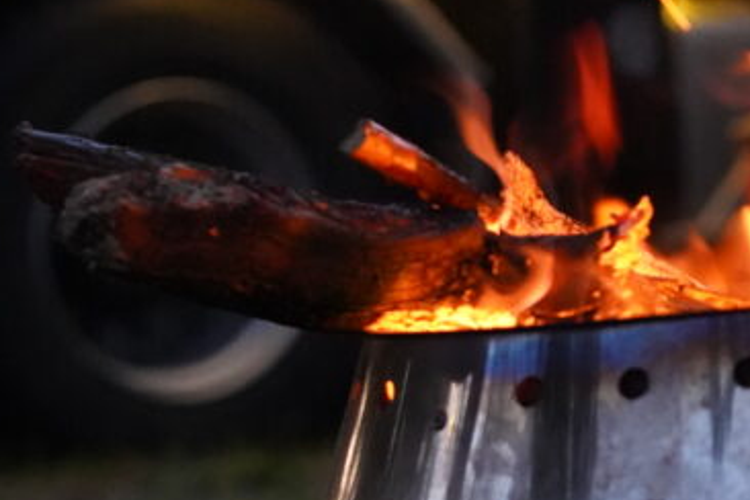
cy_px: -130
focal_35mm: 140
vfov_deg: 9.6
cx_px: 852
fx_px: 2916
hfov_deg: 14.3
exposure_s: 1/60
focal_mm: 50
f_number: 3.2
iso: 12800
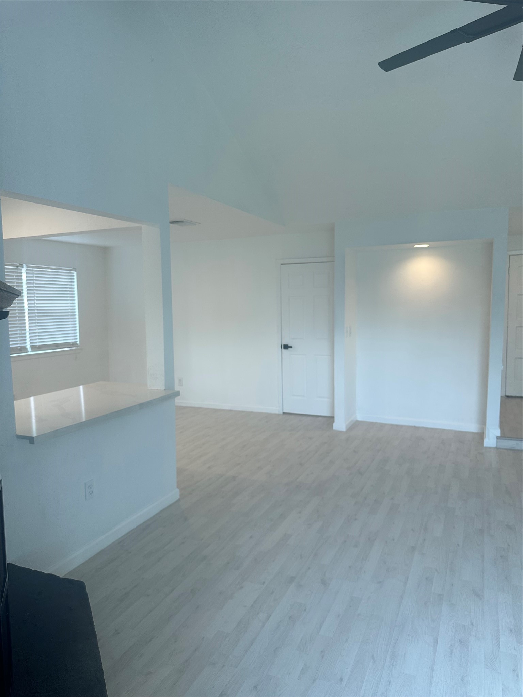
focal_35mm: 24
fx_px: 483
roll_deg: -0.2
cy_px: 348
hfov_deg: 56.8
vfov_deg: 71.6
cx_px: 262
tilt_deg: -4.0
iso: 125
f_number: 1.78
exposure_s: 1/60
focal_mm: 6.86
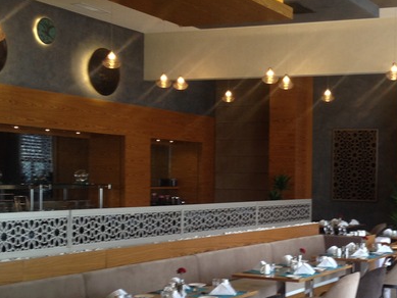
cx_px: 325
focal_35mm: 72
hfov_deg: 26.5
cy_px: 187
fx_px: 826
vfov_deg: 20.4
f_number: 2.4
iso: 50
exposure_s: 1/20
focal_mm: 4.28
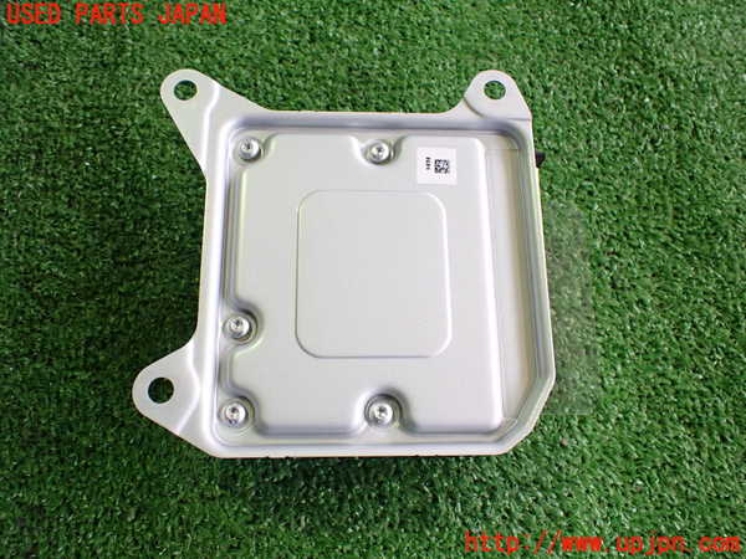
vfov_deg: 46.8
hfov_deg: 60.0
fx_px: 647
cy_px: 280
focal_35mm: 30
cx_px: 373
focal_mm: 5.4
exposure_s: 1/125
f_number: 2.3
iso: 500
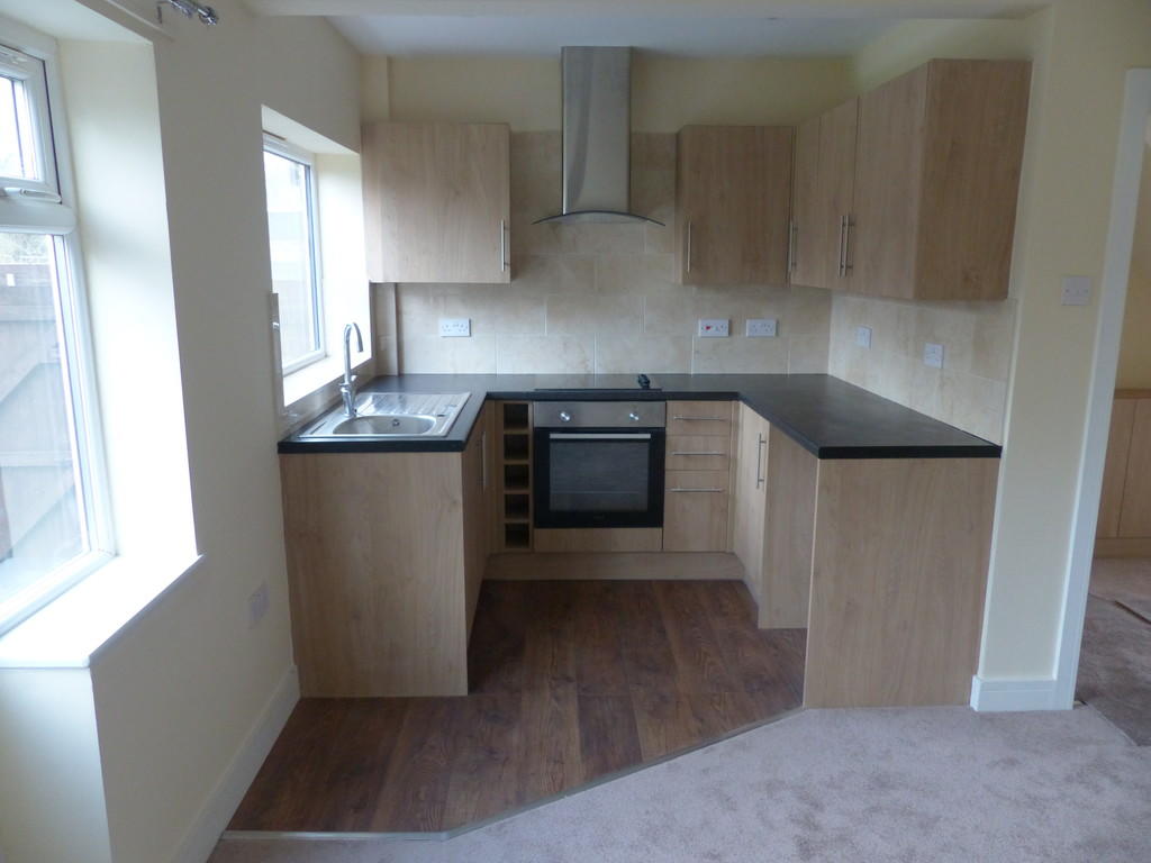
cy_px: 432
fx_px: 831
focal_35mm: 25
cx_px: 576
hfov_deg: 69.4
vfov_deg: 54.9
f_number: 2.8
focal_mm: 4.5
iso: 250
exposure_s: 1/60
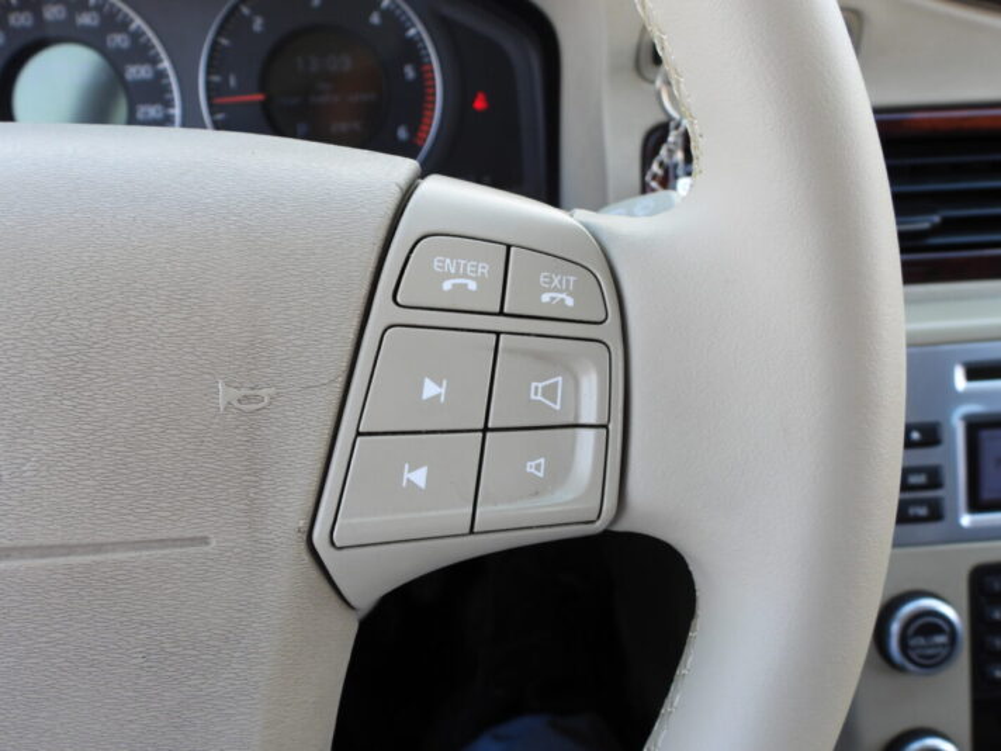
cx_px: 500
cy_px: 376
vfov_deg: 44.2
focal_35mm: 32
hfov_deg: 56.8
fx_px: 925
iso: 100
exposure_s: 1/100
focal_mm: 5.8
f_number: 3.2
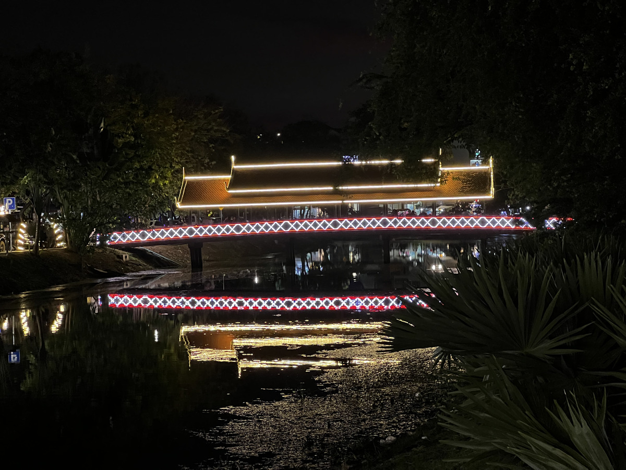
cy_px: 235
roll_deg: +1.8
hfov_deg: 25.3
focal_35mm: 77
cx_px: 313
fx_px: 1392
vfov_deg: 19.1
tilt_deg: -0.8
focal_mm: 9
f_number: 2.8
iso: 1600
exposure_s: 1/25
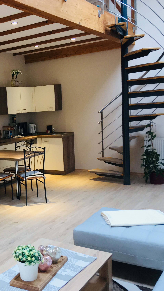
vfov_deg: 47.4
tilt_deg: -6.5
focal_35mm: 43
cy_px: 144
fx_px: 333
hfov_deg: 26.0
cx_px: -7
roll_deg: +4.7
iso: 50
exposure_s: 1/33
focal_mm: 4.15
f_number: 2.2
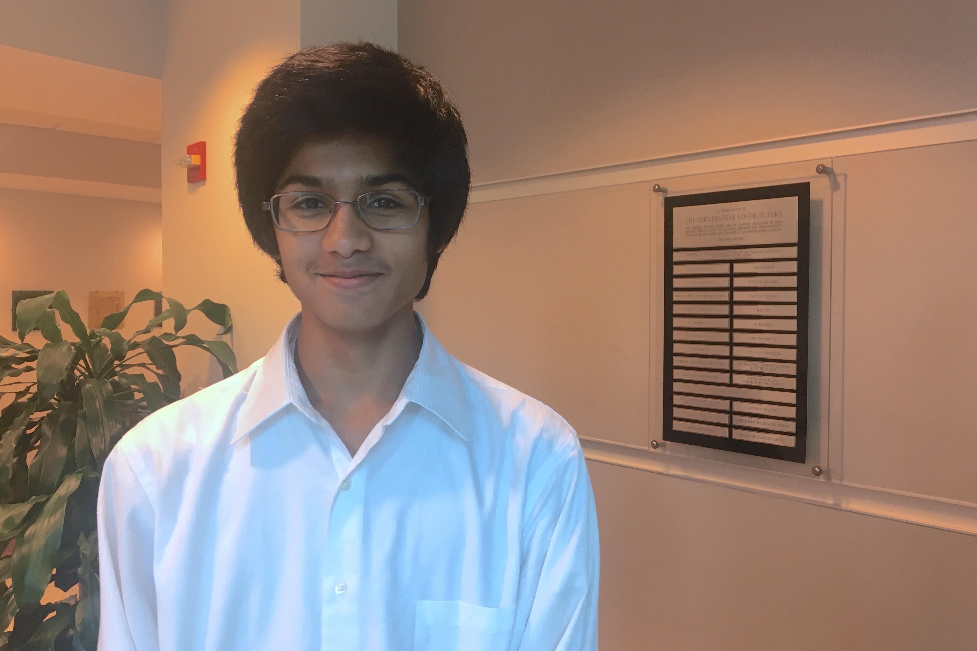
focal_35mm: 31
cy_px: 318
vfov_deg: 42.3
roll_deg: +0.3
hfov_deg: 60.3
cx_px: 488
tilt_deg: -1.3
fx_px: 841
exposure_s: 1/30
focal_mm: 4.15
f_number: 2.2
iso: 64
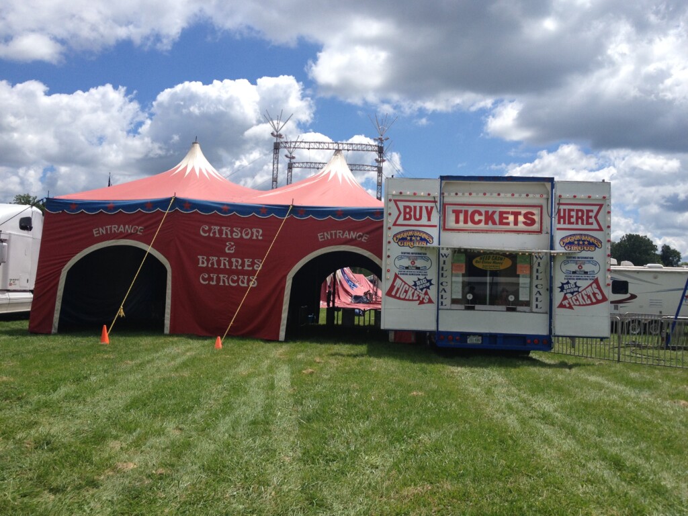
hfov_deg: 52.6
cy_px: 258
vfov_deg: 40.7
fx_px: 696
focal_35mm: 35
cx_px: 344
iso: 50
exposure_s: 1/2762
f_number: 2.4
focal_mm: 4.28
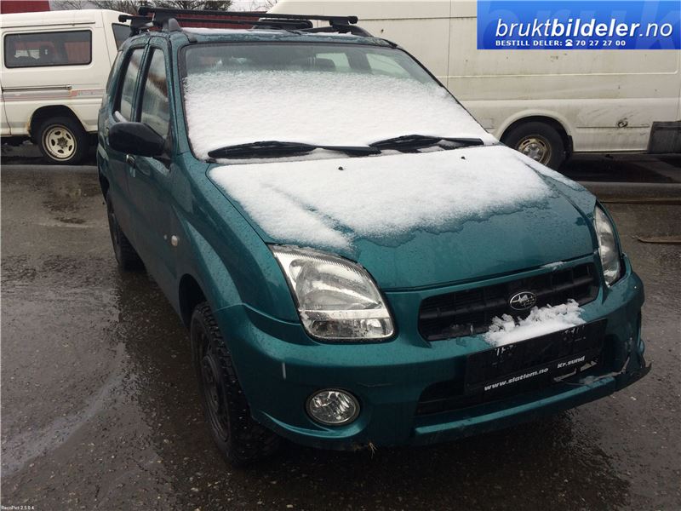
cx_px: 340
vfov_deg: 48.2
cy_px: 256
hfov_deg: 61.7
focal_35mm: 29
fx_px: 571
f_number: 2.2
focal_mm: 4.15
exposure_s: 1/604
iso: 32
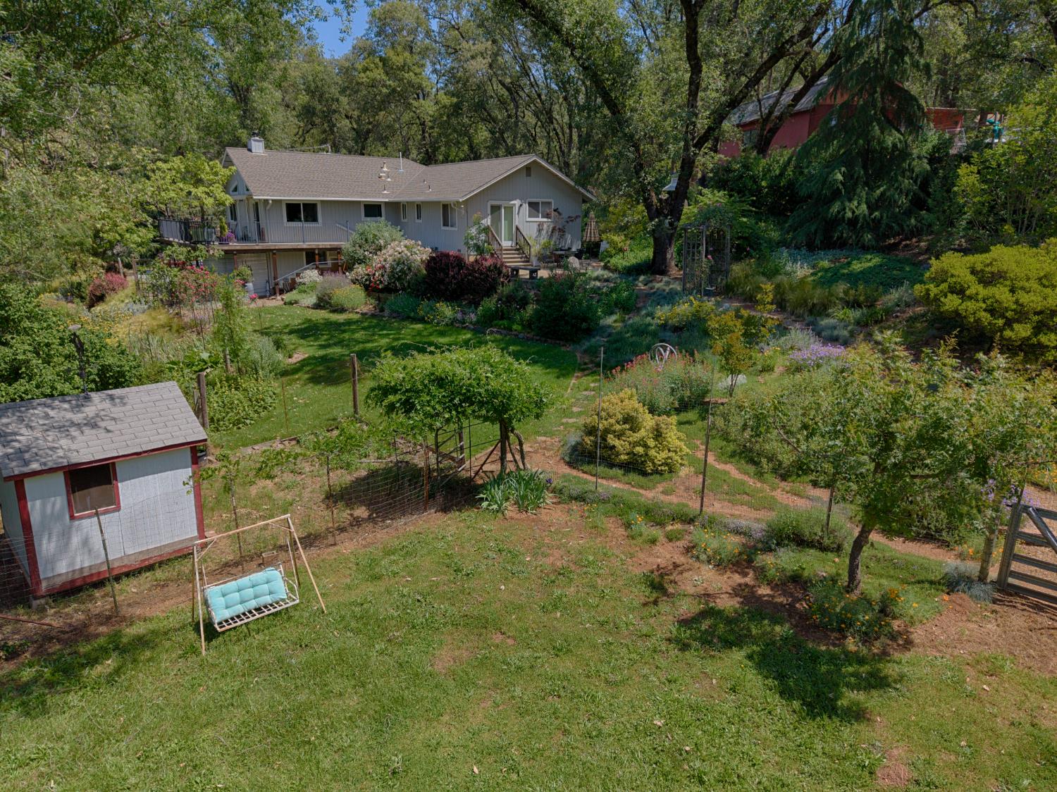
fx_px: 733
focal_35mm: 24
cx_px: 528
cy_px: 396
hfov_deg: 71.6
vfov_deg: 56.8
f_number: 1.8
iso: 200
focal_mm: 8.67
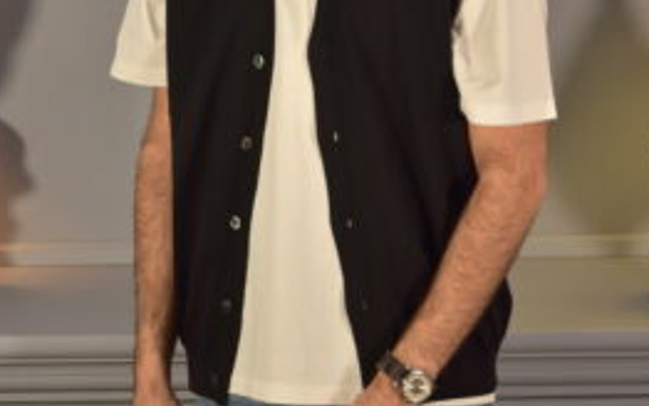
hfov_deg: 12.8
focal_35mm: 163
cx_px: 300
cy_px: 74
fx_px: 2884
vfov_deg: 8.0
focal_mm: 62
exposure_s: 1/125
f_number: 5.3
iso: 900
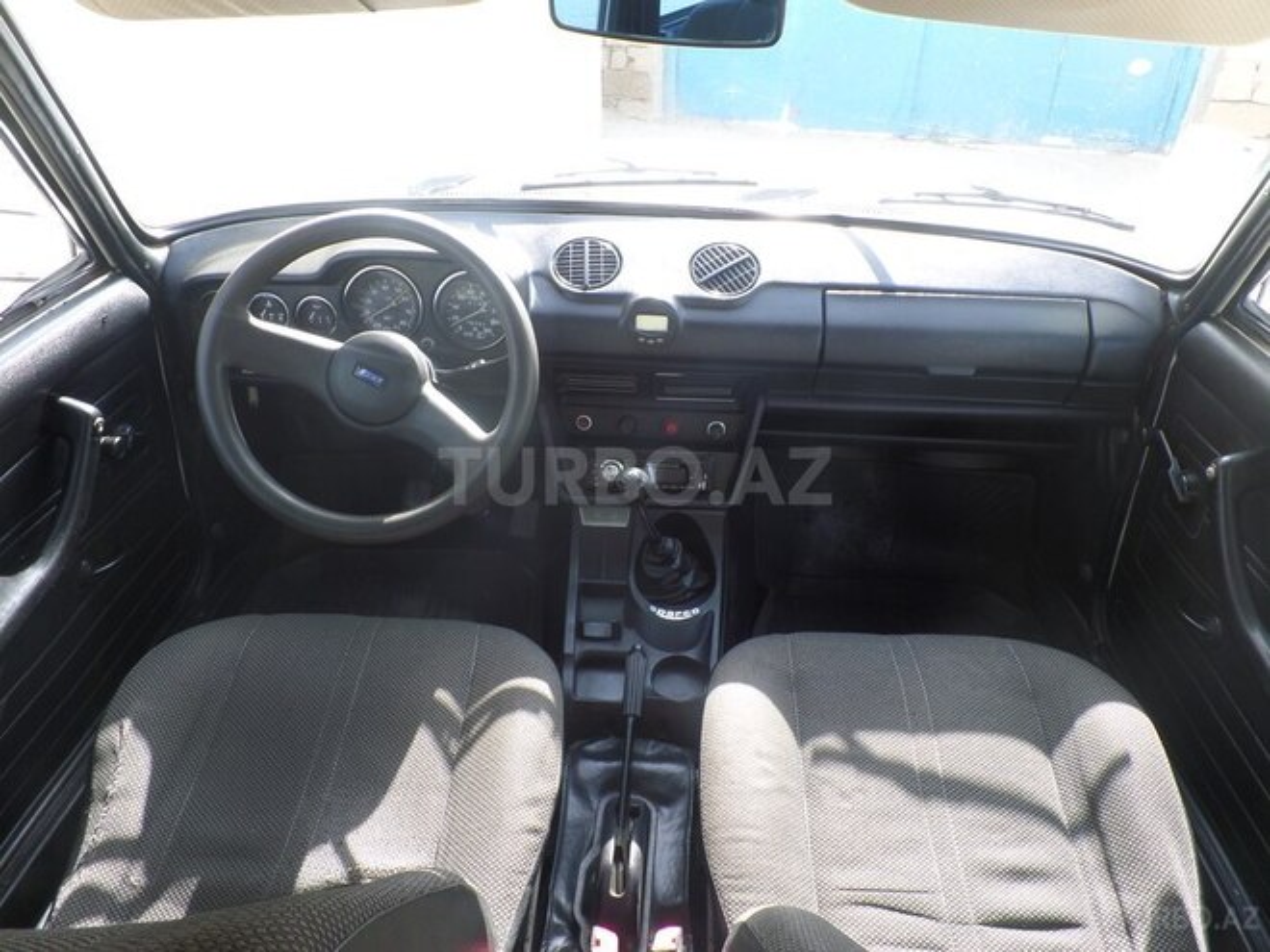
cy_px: 476
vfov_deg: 58.9
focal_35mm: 23
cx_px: 635
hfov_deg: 73.9
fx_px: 844
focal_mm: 4.1
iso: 100
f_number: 3.5
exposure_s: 1/45
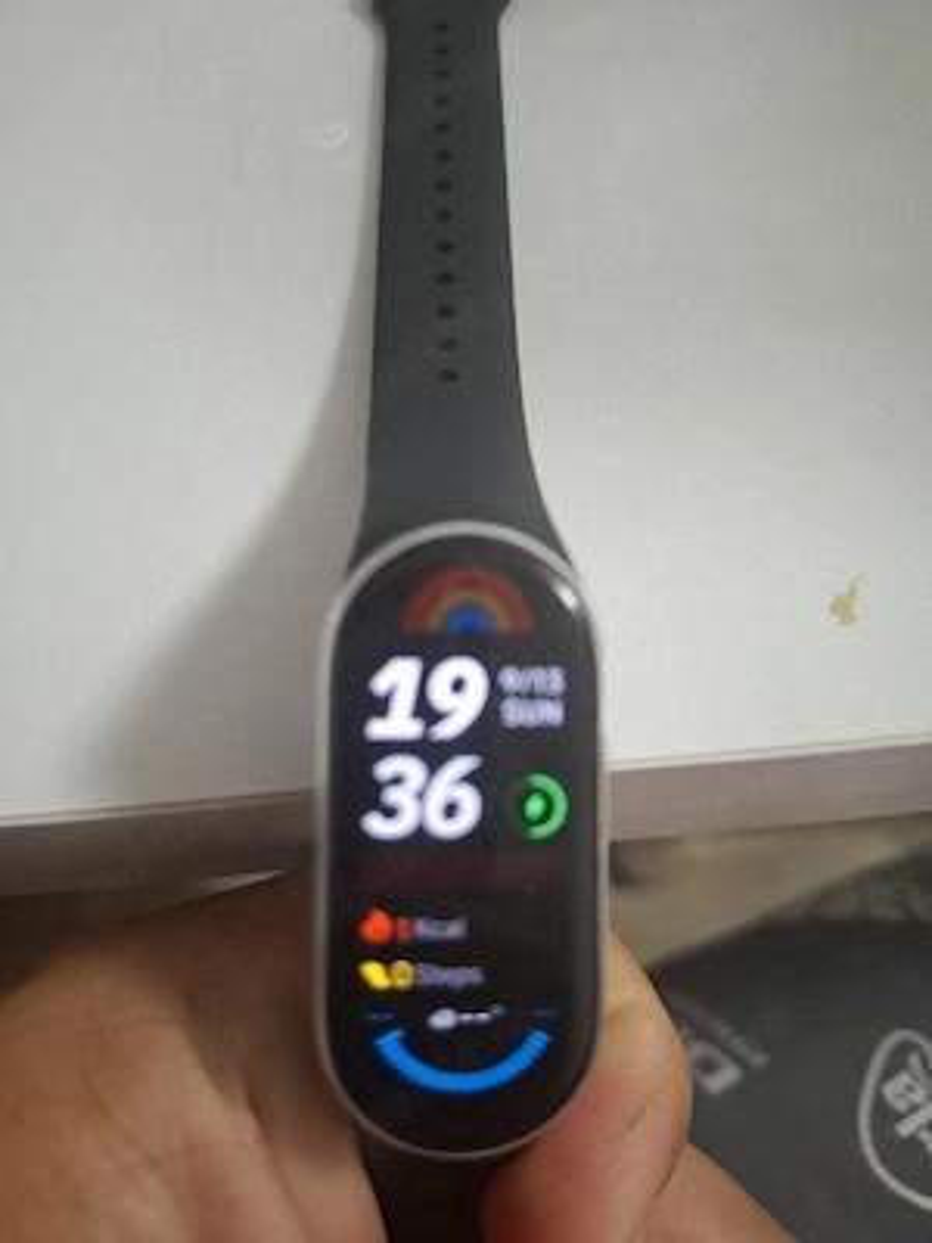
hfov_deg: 58.9
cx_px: 466
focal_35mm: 23
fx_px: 826
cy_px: 622
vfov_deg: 73.9
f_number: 1.8
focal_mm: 5.54
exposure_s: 1/40
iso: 320
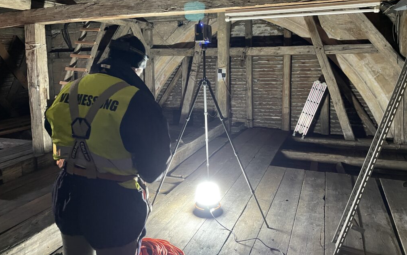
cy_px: 102
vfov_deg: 44.3
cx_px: 203
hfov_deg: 66.5
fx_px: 311
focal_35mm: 28
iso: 640
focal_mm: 4.2
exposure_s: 1/34
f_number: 1.6
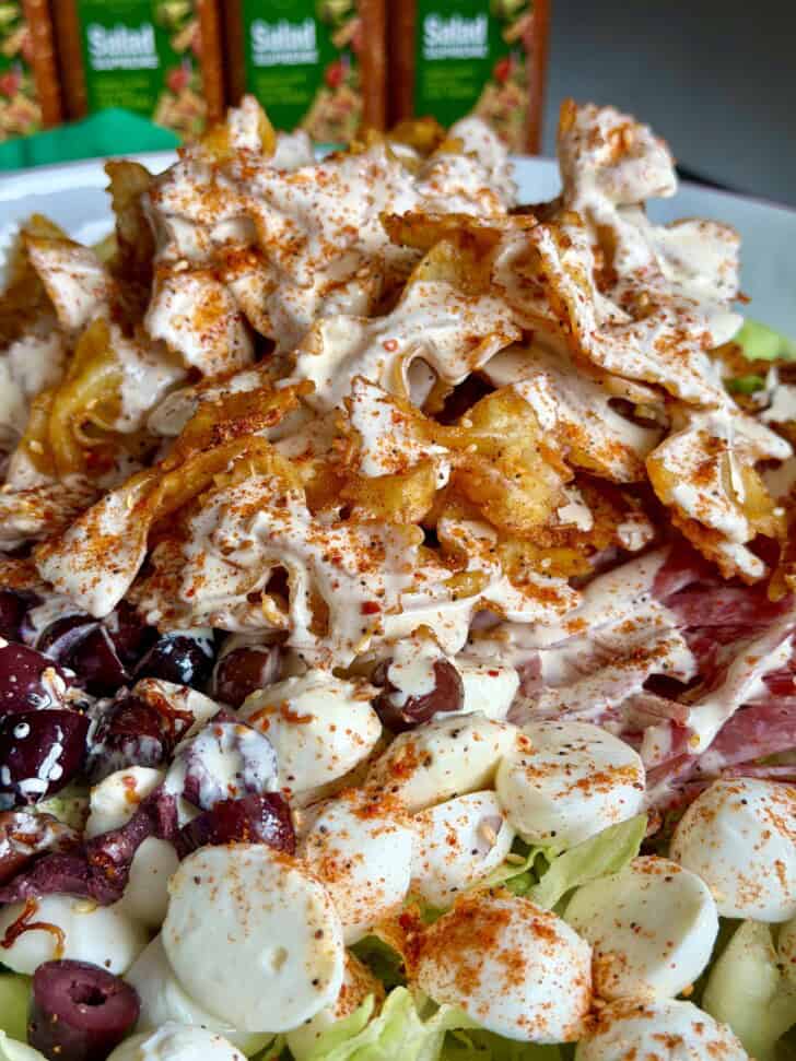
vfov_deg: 39.7
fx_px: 1472
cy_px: 530
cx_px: 398
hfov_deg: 30.3
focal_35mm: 48
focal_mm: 6.8
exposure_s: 1/97
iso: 100
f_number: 1.8
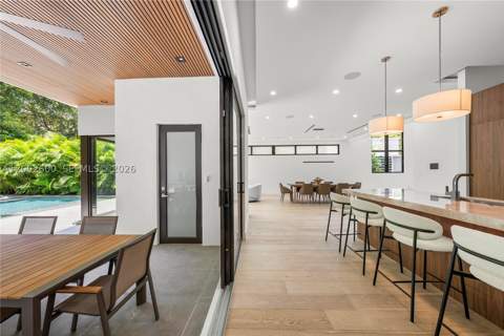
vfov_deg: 90.0
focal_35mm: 12
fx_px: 168
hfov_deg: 112.6
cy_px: 168
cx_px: 252
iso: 250
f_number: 8
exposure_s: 1/30
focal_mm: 12
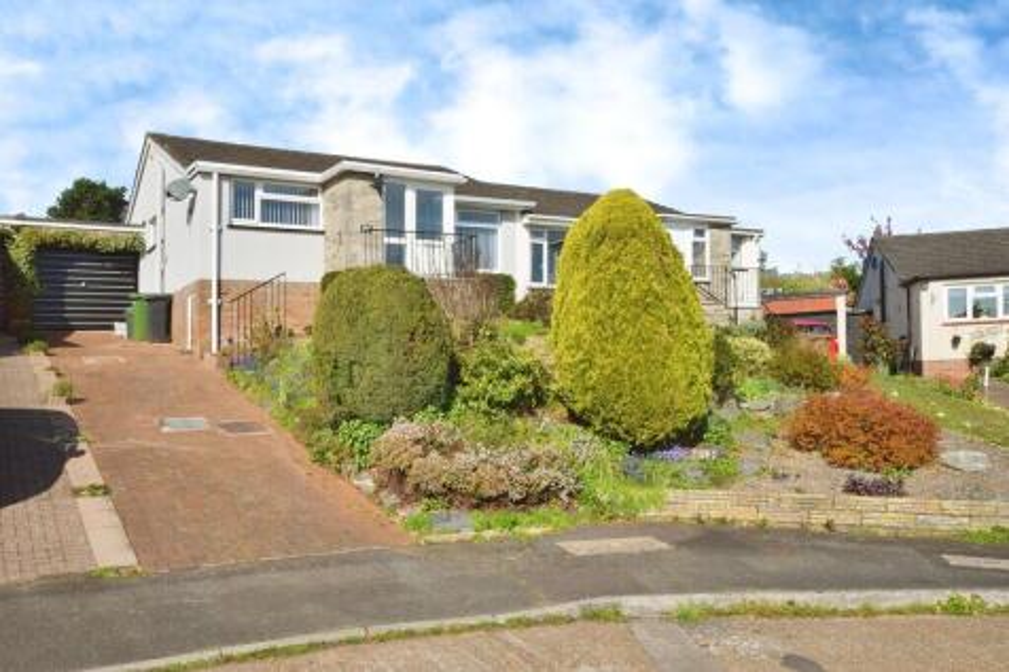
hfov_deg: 61.9
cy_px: 336
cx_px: 504
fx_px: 840
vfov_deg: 43.6
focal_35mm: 30
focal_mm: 20
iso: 100
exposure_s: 1/100
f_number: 16
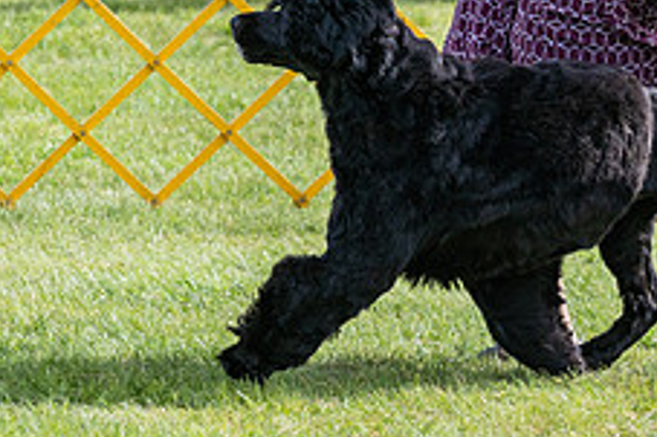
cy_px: -78
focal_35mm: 437
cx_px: 451
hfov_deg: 4.7
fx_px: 7969
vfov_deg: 3.1
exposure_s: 1/1250
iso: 500
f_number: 5.6
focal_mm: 130
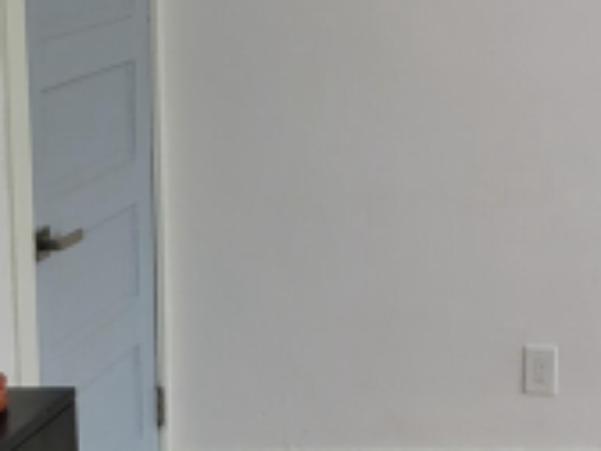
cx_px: 792
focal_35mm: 103
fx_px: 1788
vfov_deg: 14.2
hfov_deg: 17.8
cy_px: 29
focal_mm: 5.4
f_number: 1.8
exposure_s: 1/120
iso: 50
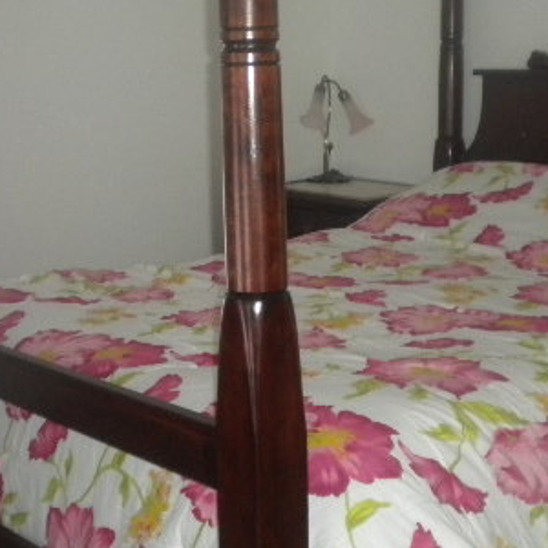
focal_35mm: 66
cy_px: 289
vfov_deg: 26.1
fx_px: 1182
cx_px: 239
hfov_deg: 26.1
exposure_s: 1/30
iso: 400
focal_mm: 6.3
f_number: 3.1
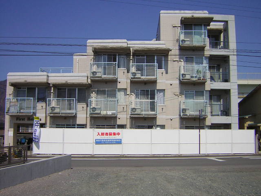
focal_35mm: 36
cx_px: 130
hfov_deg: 51.4
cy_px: 98
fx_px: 271
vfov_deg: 39.7
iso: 50
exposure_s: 1/910
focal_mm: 4.7
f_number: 5.2
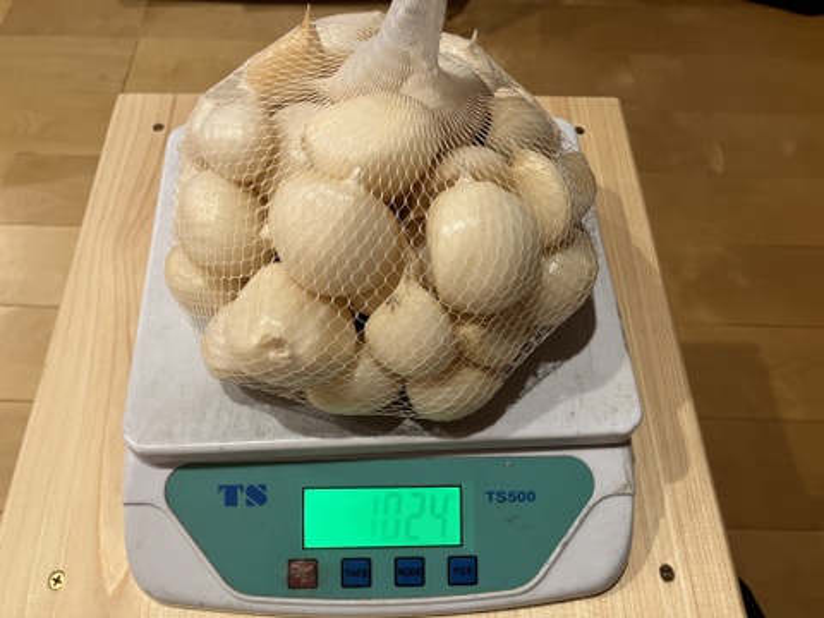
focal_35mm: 28
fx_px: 667
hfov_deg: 63.4
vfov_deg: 49.7
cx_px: 412
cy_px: 309
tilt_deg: -59.4
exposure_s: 1/60
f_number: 1.8
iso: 160
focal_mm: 3.99
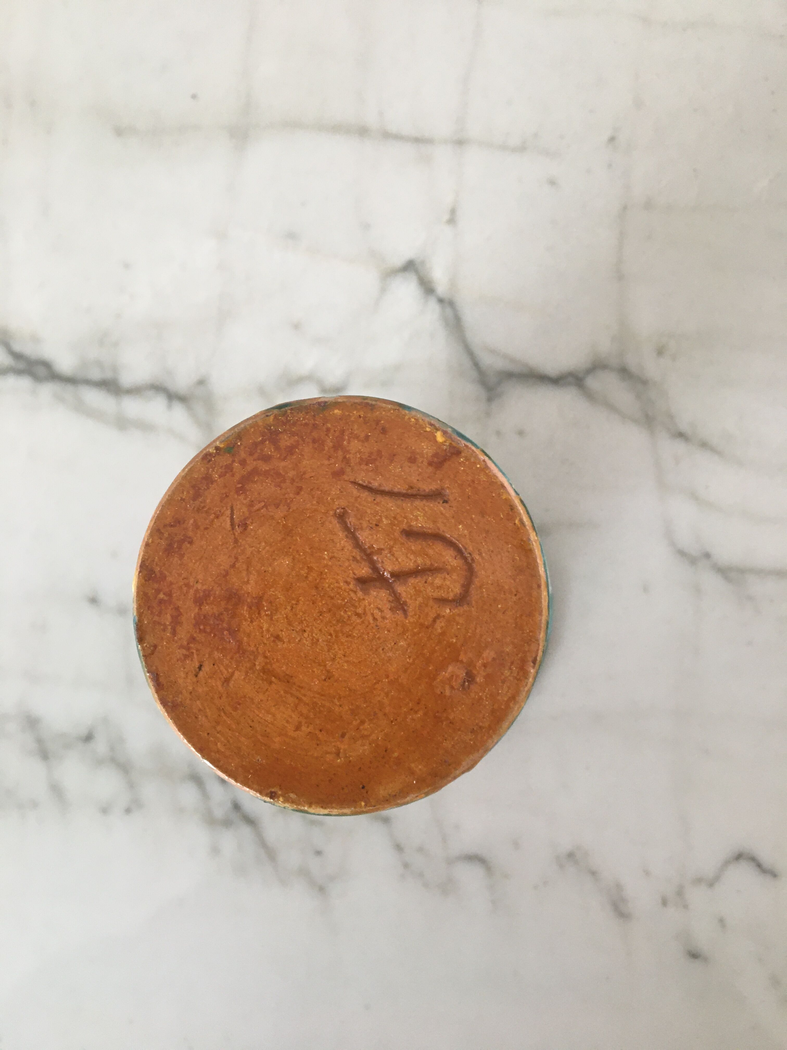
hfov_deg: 48.2
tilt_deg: -84.7
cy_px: 525
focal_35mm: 29
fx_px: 879
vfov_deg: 61.7
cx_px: 394
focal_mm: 4.15
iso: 125
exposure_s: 1/33
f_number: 2.2
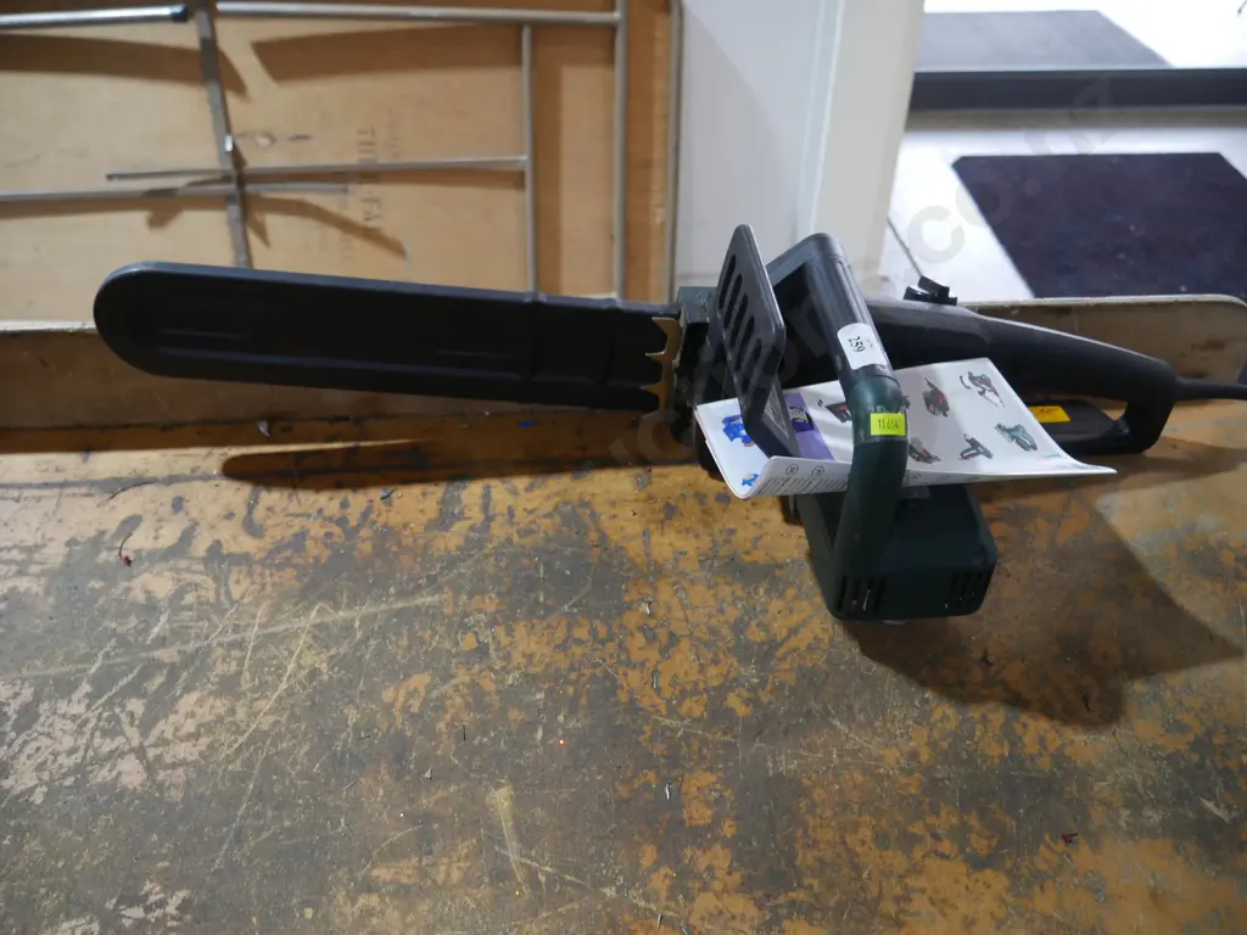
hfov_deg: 63.4
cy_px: 468
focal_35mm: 28
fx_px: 1009
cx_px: 624
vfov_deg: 49.7
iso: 640
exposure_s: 1/60
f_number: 3.5
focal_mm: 14
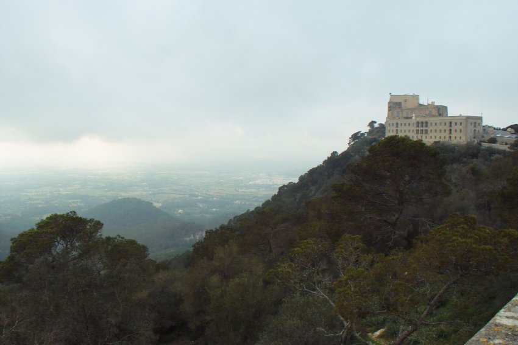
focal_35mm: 31
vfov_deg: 42.3
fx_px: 446
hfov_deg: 60.3
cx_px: 259
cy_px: 172
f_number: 7.1
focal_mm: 18
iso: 200
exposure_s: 1/160
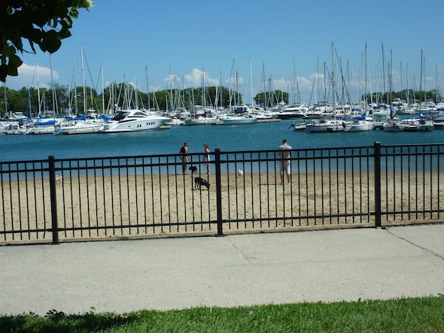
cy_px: 166
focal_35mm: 48
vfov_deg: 30.3
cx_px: 222
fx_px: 616
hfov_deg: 39.6
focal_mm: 7.9
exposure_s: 1/500
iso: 80
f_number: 5.6
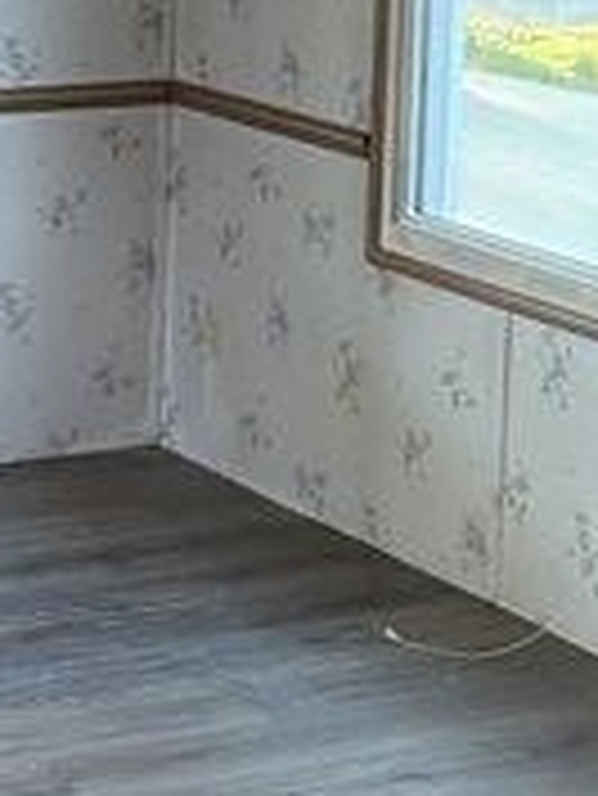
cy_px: -13
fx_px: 2991
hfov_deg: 11.3
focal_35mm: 130
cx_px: 36
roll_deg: -2.2
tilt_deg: -6.6
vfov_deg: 14.9
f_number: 1.78
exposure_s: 1/60
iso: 250
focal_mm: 6.76
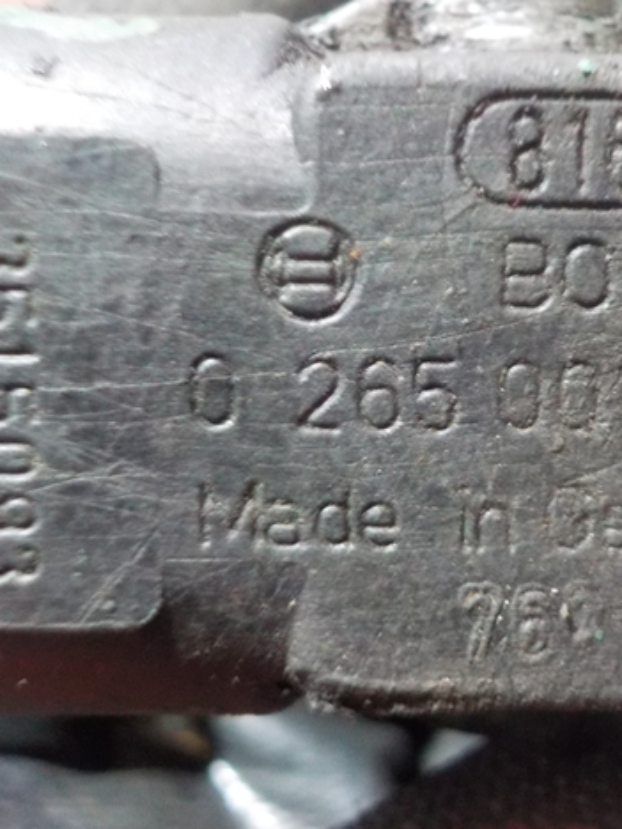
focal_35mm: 41
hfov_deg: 34.8
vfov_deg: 45.8
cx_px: 411
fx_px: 982
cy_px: 411
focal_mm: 4.1
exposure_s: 1/6
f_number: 3.3
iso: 800
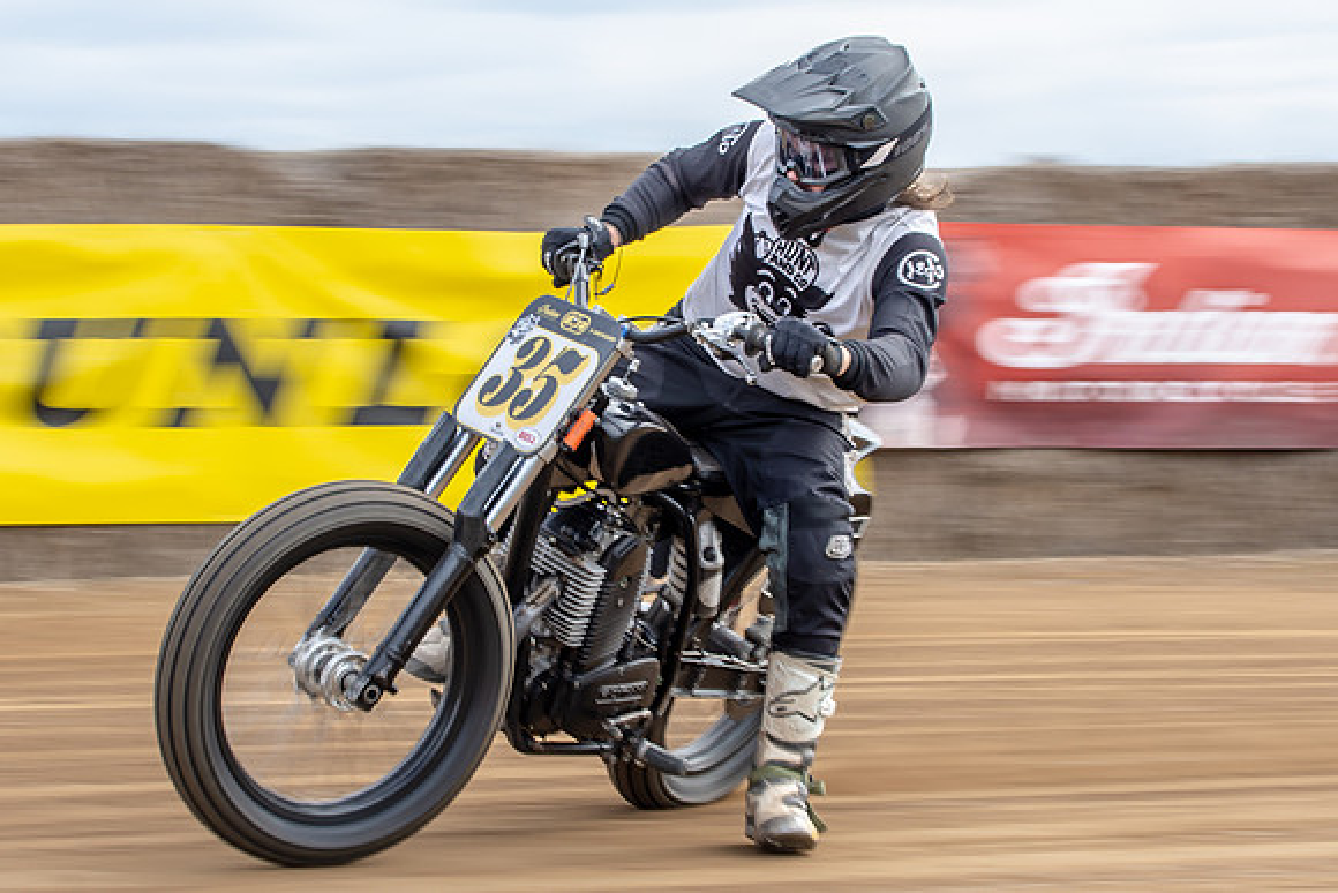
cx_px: 606
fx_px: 5585
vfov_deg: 9.1
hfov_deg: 13.7
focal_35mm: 150
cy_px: 278
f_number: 9
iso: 125
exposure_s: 1/100
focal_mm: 56
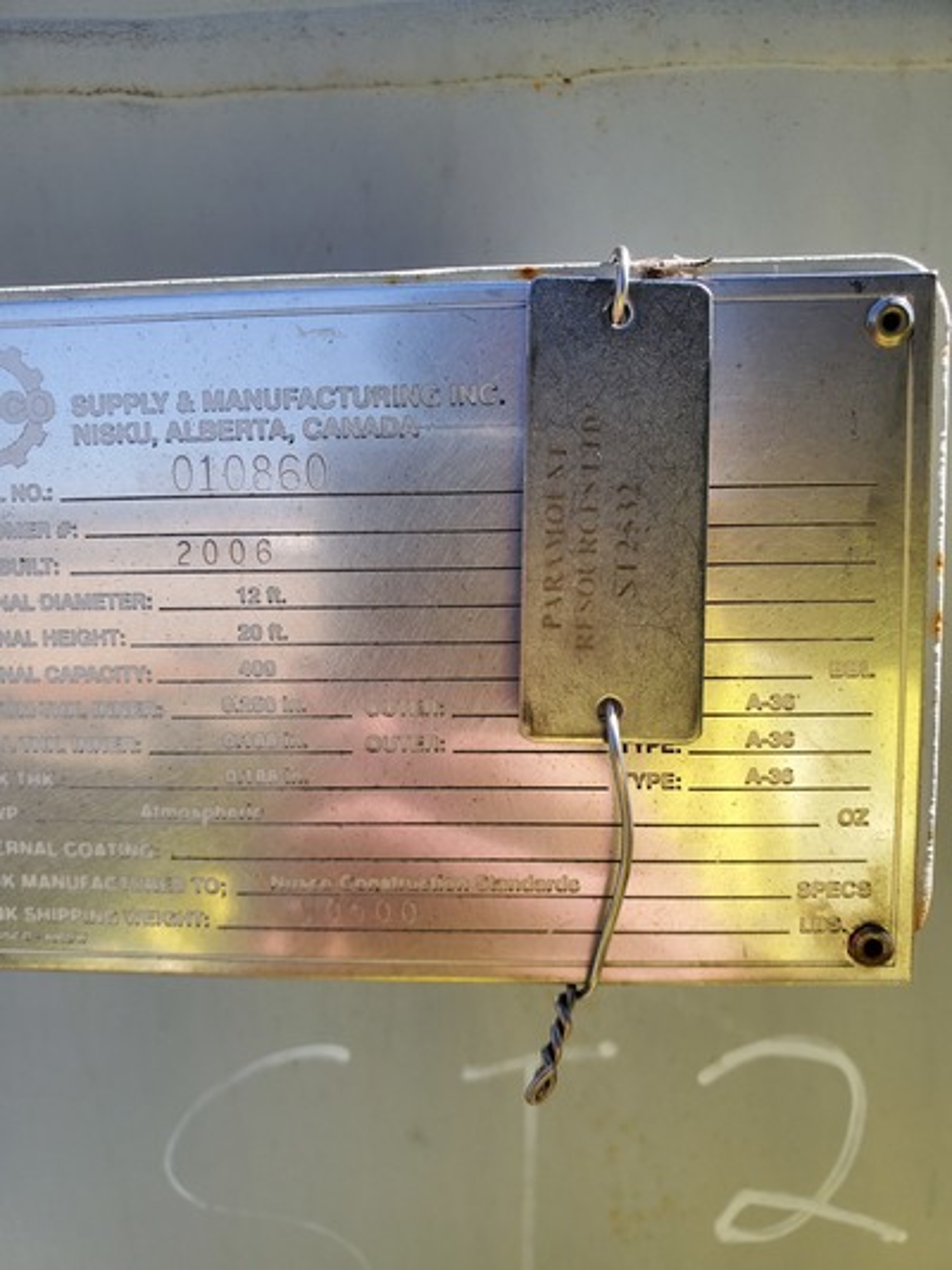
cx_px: 476
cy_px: 635
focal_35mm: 26
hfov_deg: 53.1
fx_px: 953
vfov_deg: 67.3
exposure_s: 1/607
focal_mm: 4.3
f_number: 2.4
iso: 50
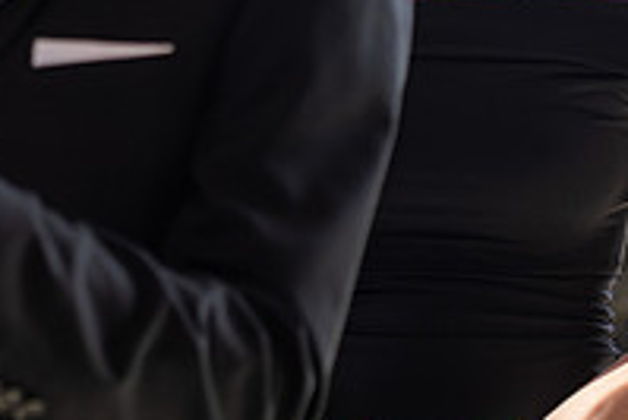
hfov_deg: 6.9
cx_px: 110
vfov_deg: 4.6
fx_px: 5185
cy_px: -159
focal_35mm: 297
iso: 125
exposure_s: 1/160
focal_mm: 102
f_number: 4
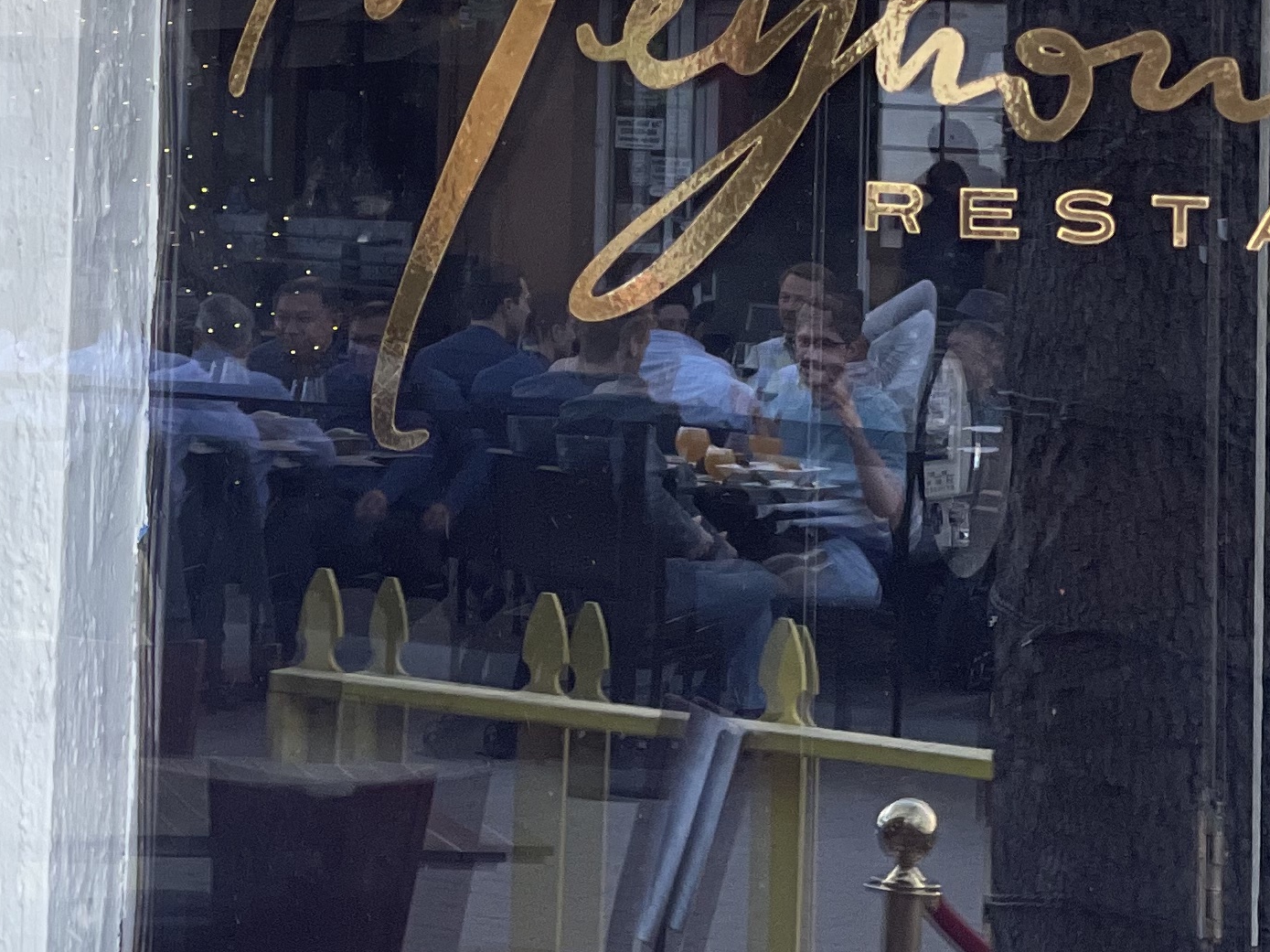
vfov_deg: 9.7
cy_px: -223
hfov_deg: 13.0
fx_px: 5538
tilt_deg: +2.8
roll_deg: -1.8
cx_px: 134
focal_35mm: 151
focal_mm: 6
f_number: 2
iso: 64
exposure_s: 1/122
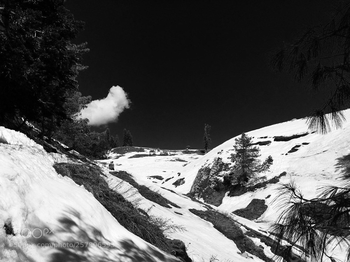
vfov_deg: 48.2
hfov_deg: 61.7
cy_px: 131
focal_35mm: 29
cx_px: 175
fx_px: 293
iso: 25
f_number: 2.2
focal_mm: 4.15
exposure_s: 1/3846
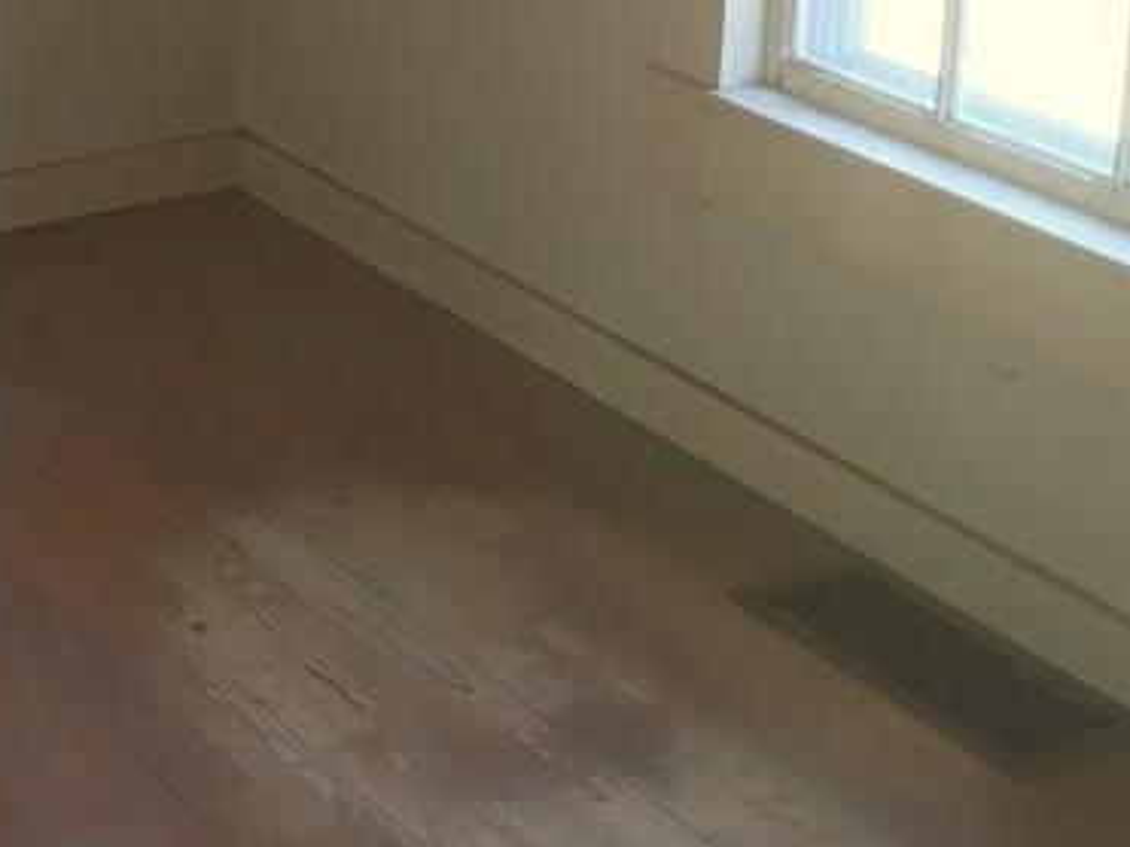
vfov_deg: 17.3
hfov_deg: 23.3
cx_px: -37
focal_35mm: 80
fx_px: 2611
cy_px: -247
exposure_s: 1/40
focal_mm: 4.15
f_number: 2.2
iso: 32
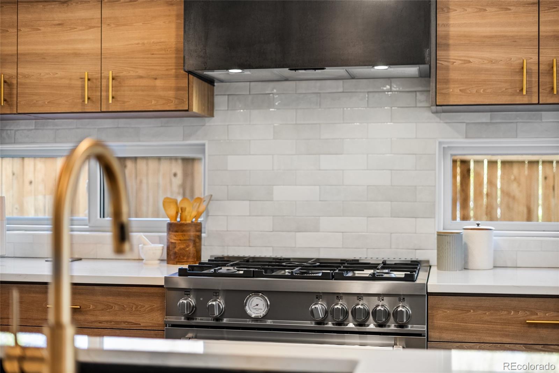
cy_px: 186
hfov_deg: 39.6
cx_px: 280
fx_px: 777
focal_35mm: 50
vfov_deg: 27.0
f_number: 1.8
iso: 200
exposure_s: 1/3200
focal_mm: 50
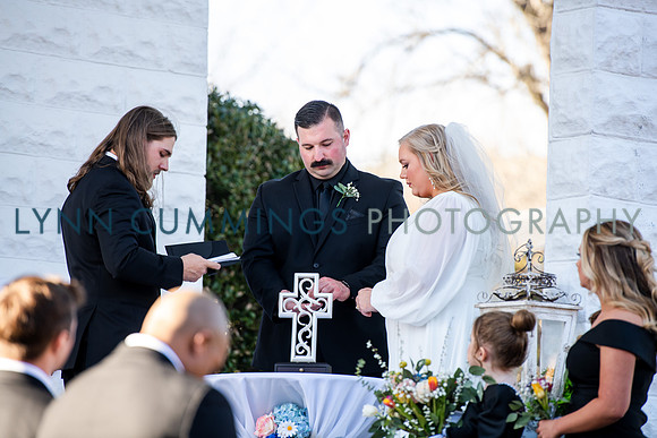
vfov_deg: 6.9
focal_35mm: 200
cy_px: 219
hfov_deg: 10.3
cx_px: 328
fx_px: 3651
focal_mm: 200
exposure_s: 1/250
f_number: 3.5
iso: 200
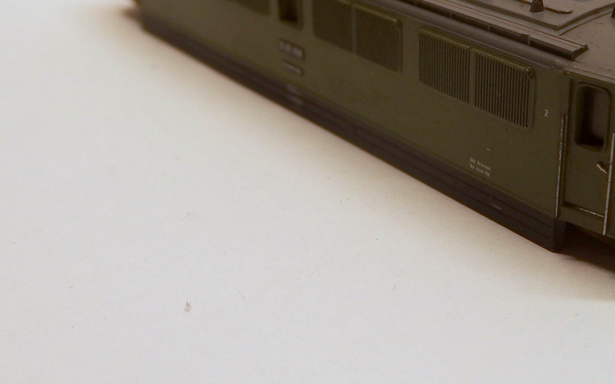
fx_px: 905
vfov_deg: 23.7
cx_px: 441
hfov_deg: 36.9
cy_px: 96
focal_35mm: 54
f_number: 2.5
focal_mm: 4.7
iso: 100
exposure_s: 1/125
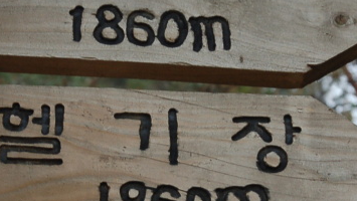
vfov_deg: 6.0
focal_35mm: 204
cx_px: 149
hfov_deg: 10.6
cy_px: 146
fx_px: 1927
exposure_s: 1/50
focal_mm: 45
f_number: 8
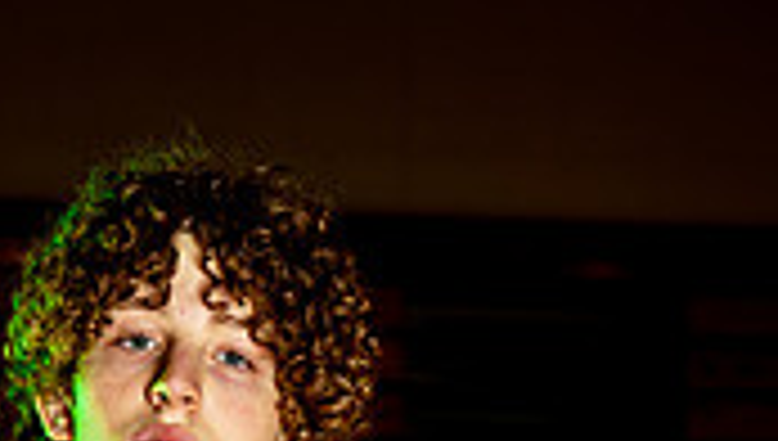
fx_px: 3203
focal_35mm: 155
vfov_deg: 7.4
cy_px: 1004
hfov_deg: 13.8
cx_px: 265
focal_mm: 57
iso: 200
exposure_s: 1/250
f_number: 5
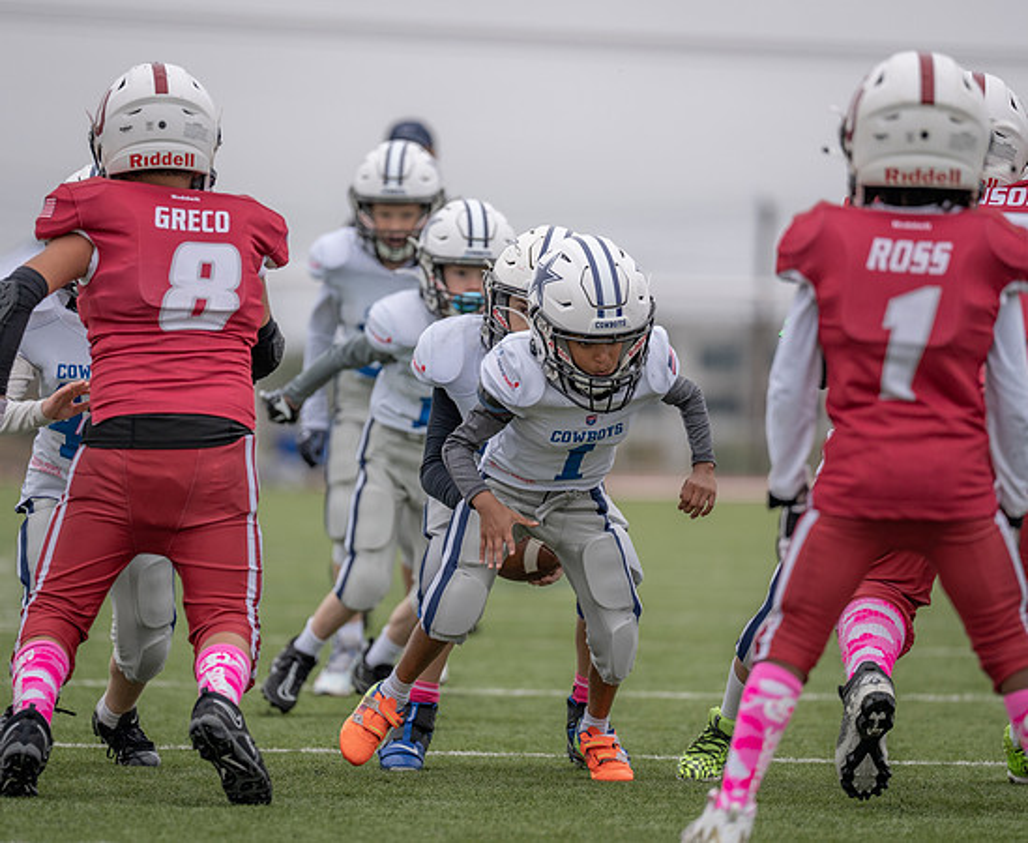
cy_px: 458
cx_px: 466
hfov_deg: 6.8
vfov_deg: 5.6
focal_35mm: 282
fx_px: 8677
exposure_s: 1/1250
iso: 200
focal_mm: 200
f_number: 2.8
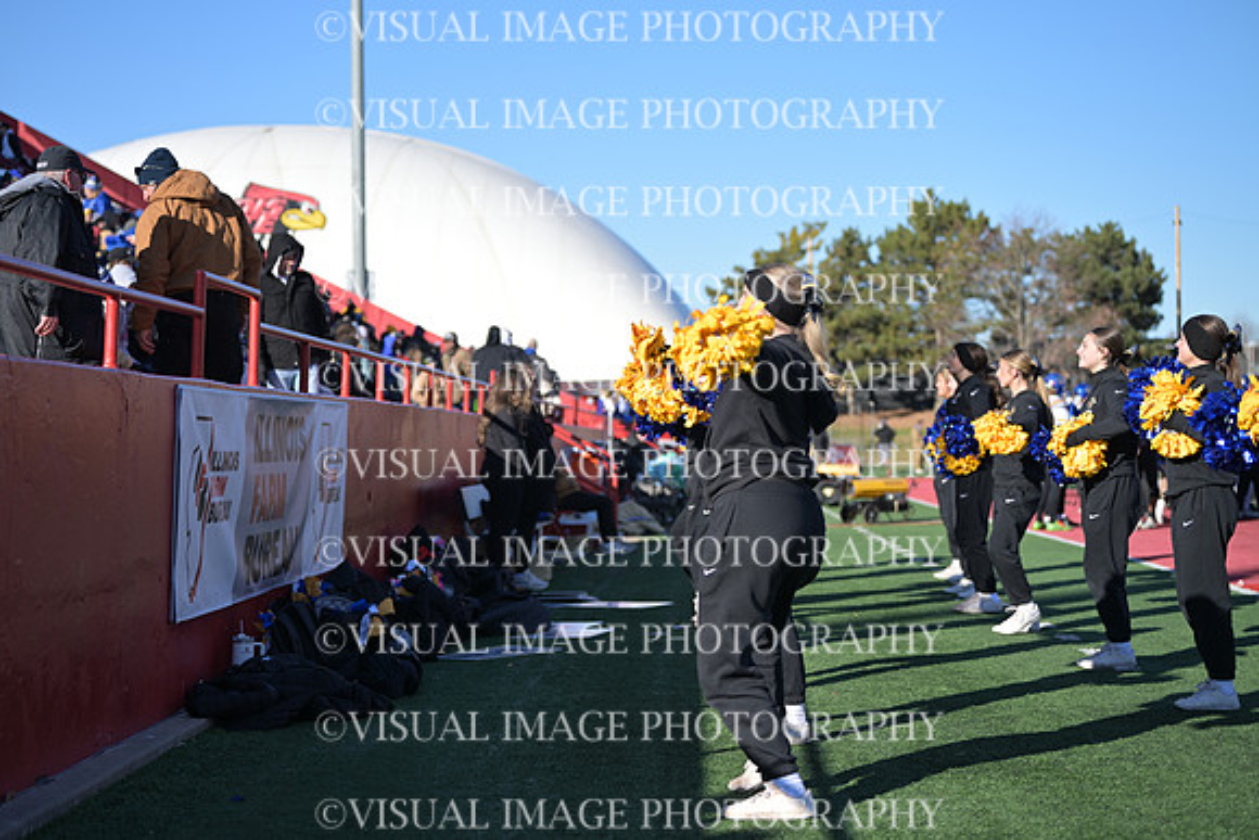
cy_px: 420
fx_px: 2449
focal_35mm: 70
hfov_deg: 28.8
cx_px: 630
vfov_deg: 19.5
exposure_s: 1/1600
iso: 100
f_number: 2.8
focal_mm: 70
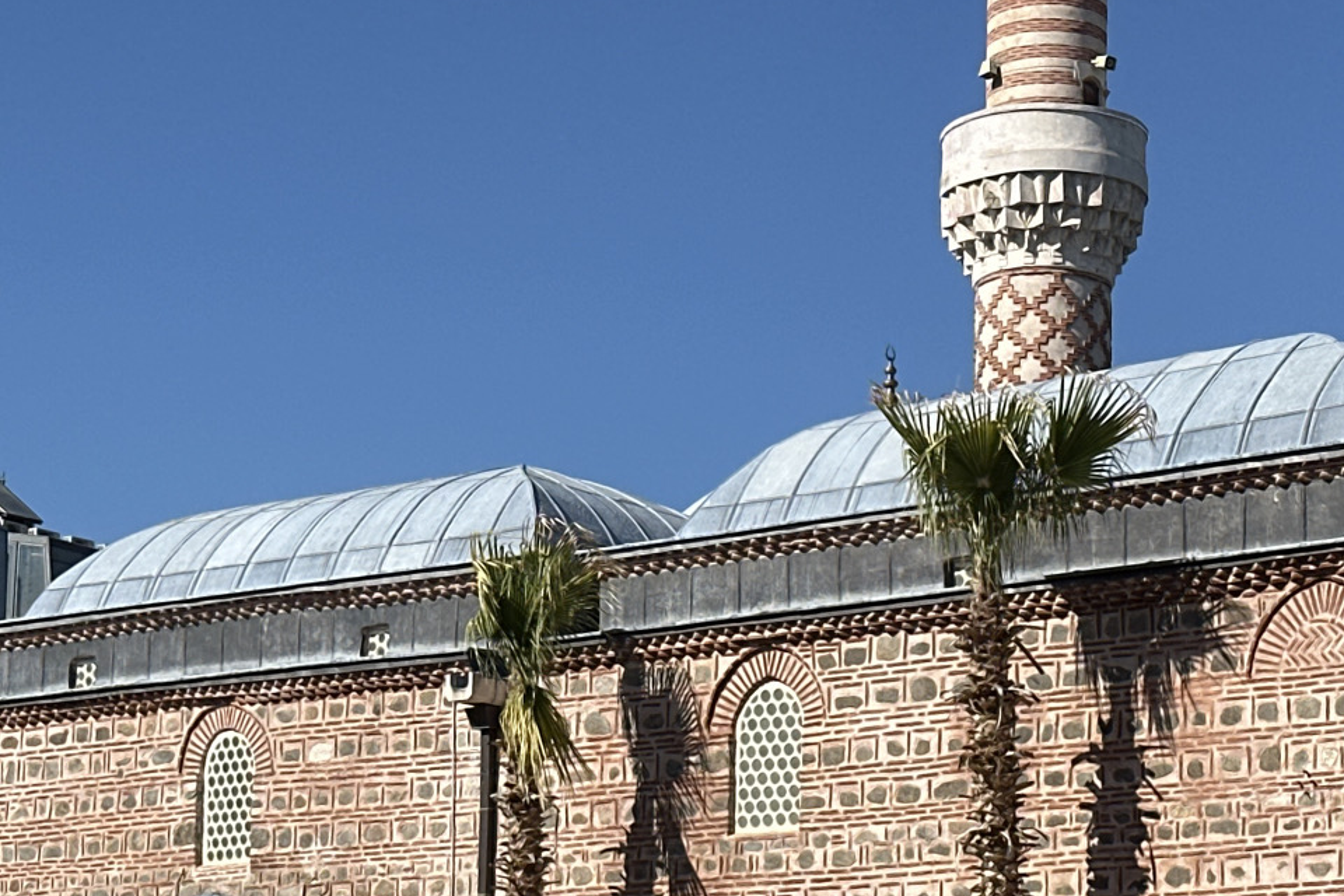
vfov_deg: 13.1
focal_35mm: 104
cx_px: 582
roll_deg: -1.3
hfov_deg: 19.6
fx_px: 3882
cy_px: 630
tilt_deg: +10.9
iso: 64
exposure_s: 1/6211
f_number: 1.78
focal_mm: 6.86
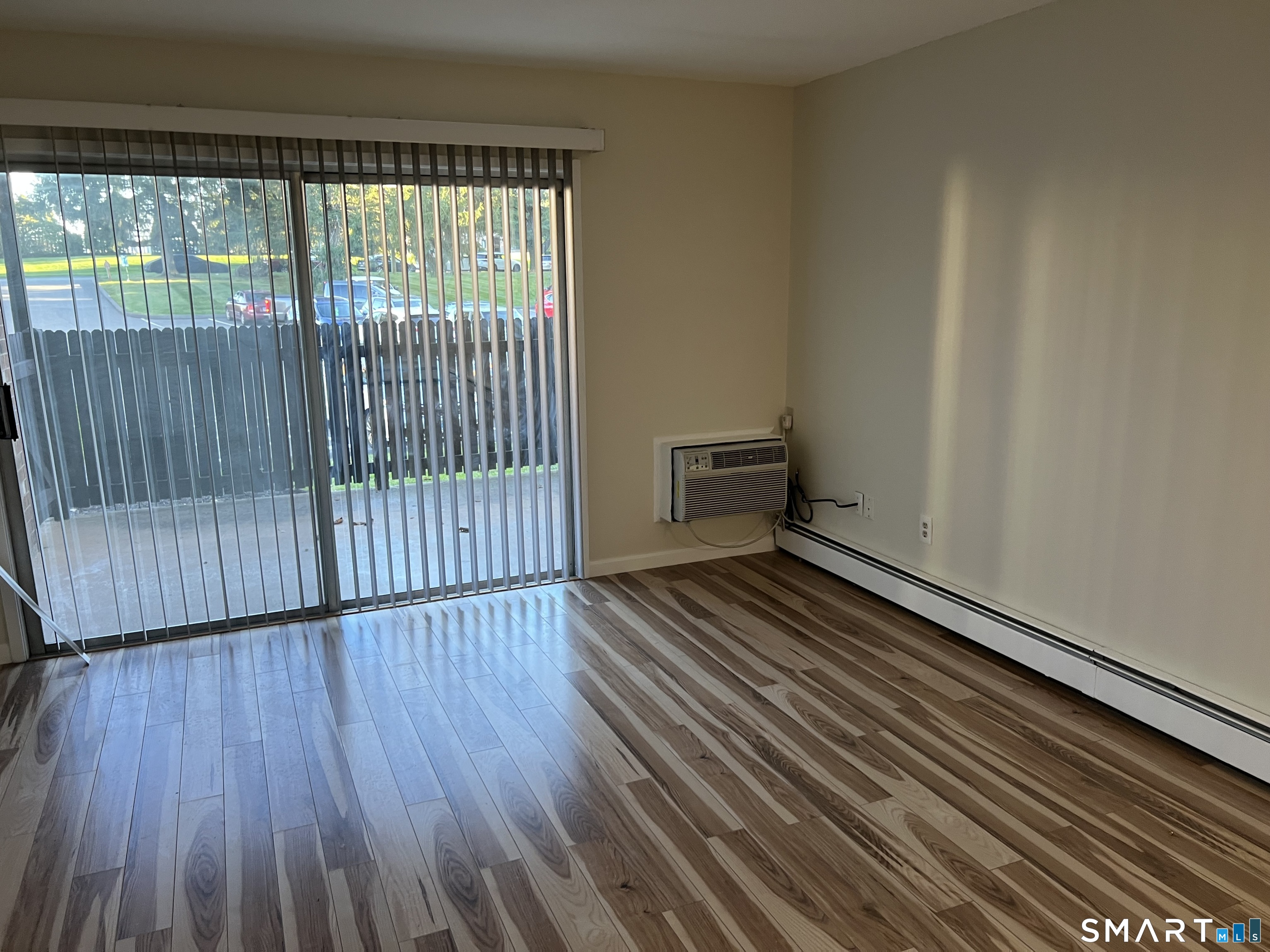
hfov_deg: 67.3
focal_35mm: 26
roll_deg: +1.1
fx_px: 954
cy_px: 476
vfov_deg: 53.1
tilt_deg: -12.2
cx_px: 635
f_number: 1.5
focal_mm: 5.7
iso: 80
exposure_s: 1/60
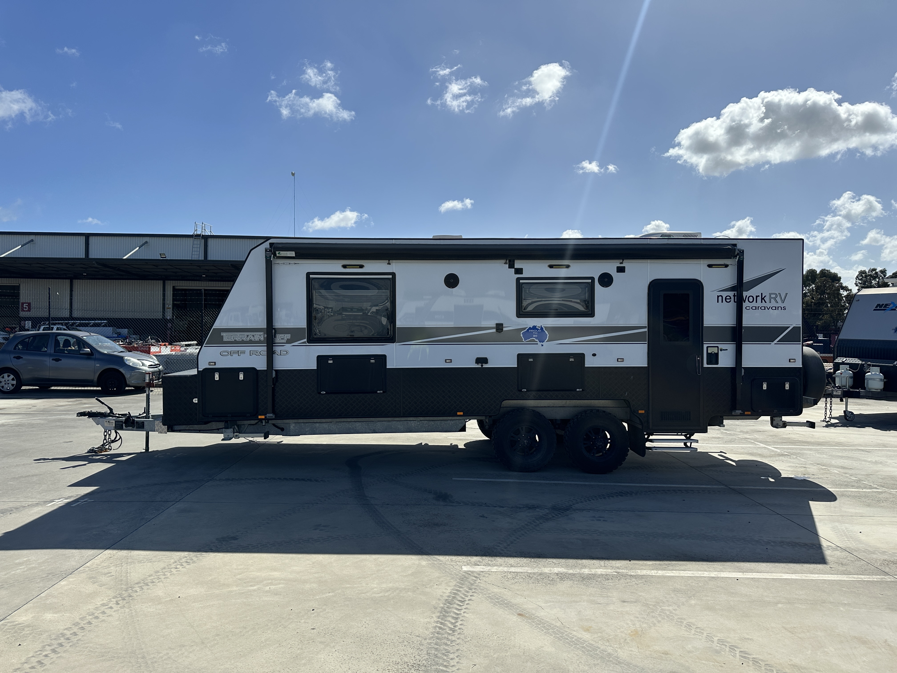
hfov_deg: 71.6
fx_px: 622
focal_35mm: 24
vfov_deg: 56.8
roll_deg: -1.3
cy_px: 336
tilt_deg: +0.1
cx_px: 448
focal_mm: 6.86
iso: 80
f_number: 1.78
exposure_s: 1/7576
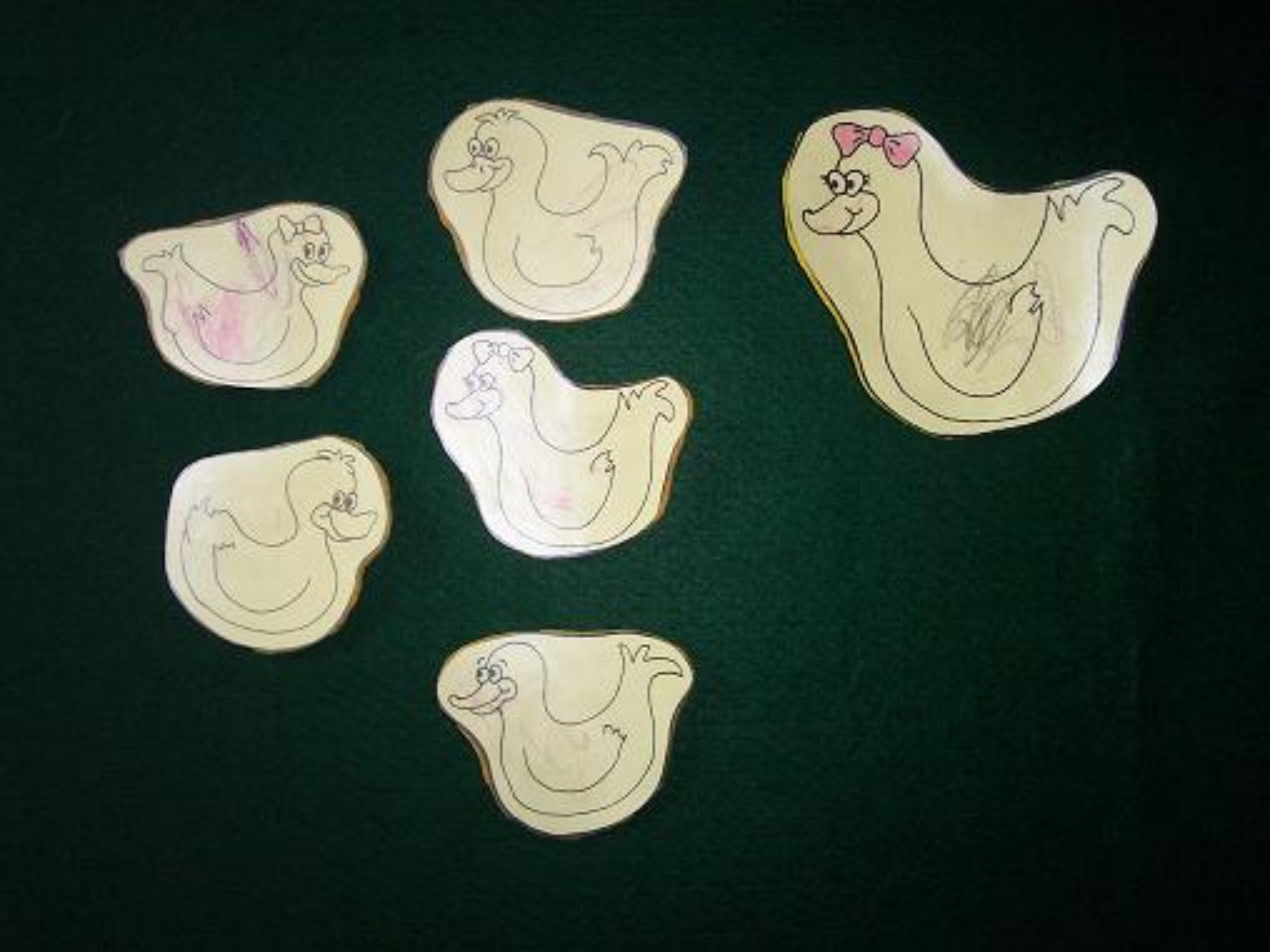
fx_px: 1357
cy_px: 476
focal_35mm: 37
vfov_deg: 38.7
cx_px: 635
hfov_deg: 50.1
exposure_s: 1/60
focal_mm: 5.6
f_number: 2.8
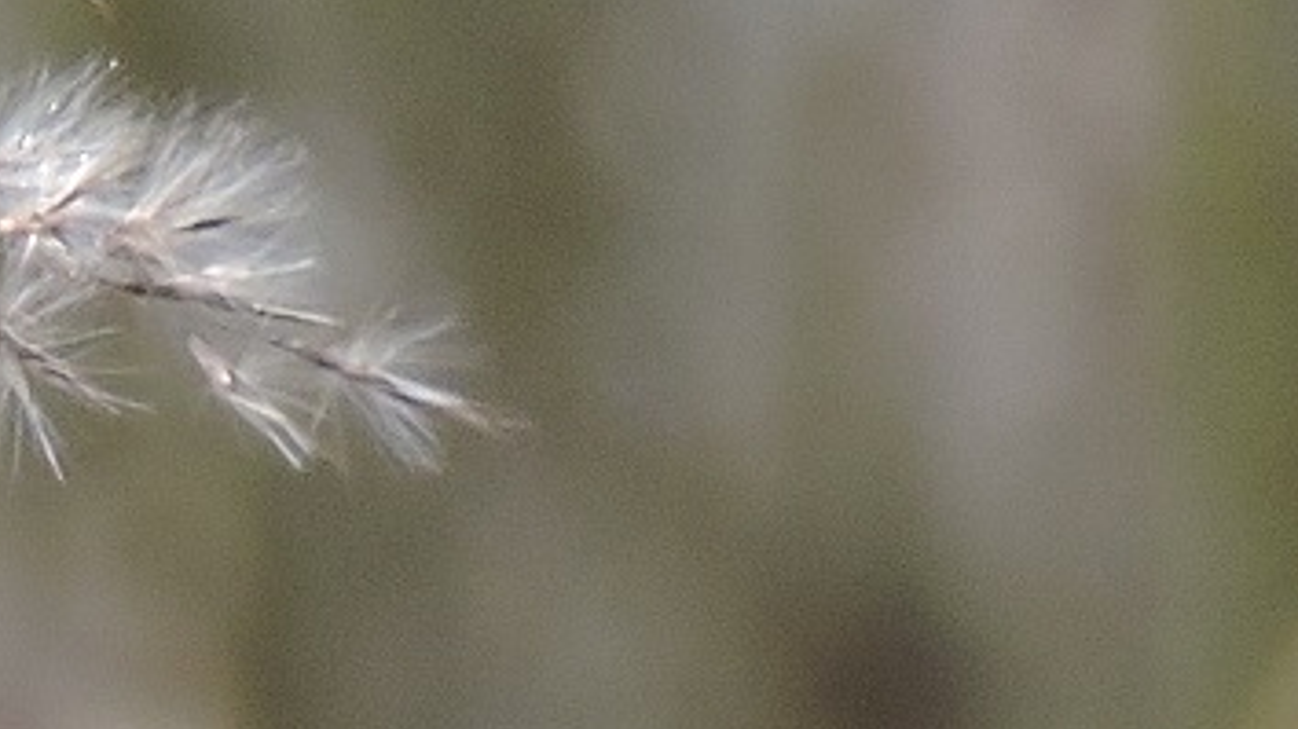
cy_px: 2356
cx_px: -469
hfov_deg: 0.8
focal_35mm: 2550
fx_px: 87752
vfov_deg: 0.5
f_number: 5.6
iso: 125
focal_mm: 64.5
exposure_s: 1/250
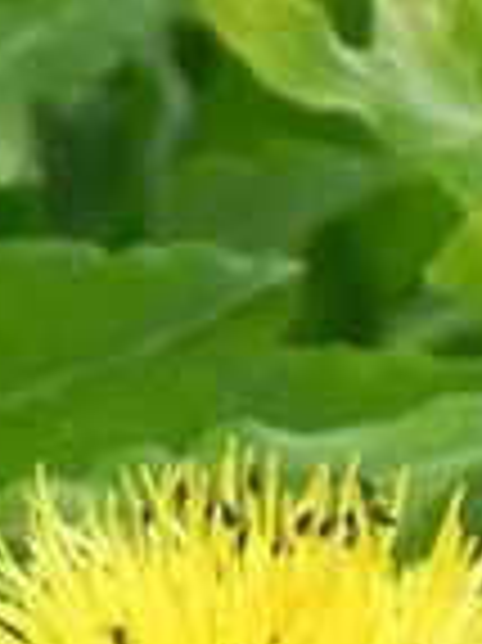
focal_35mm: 1028
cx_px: -90
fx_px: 19114
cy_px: 212
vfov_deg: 1.9
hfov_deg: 1.4
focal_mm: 32.7
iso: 160
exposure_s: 1/250
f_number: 5
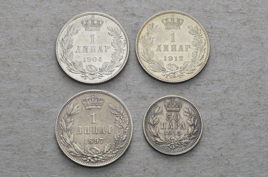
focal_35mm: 82
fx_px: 613
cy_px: 88
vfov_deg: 16.5
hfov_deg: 24.7
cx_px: 134
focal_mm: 55
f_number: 14
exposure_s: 1/200
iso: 400
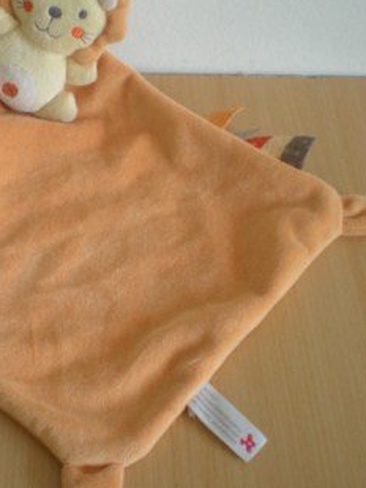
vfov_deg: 30.2
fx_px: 902
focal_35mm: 64
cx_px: 77
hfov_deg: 22.7
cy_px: 201
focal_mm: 6.3
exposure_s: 1/52
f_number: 3.1
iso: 200
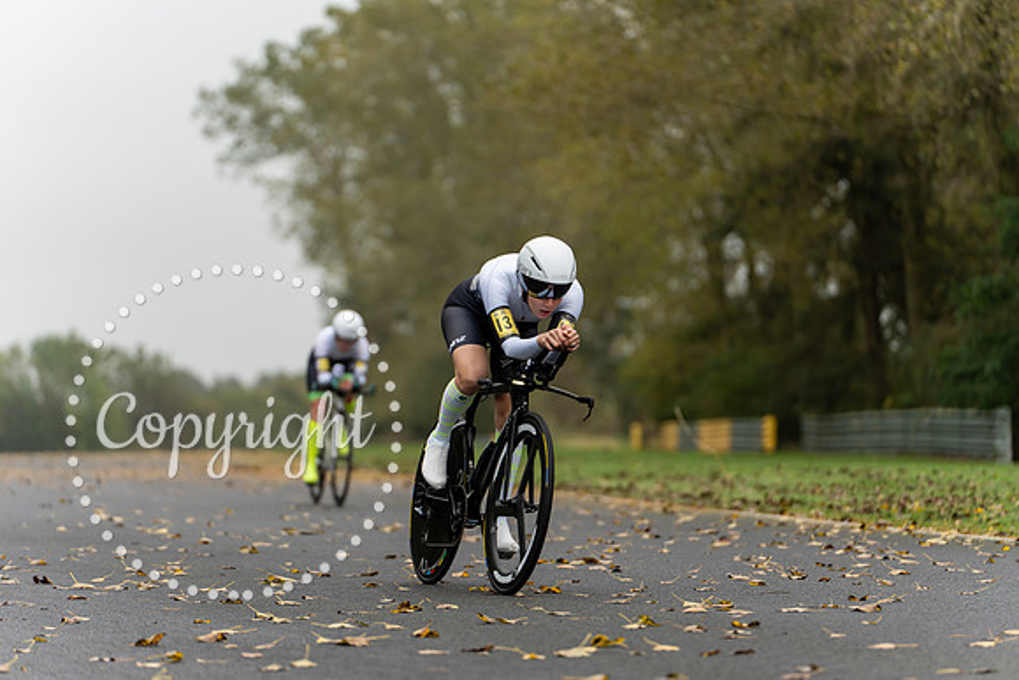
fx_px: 4445
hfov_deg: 13.1
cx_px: 510
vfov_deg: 8.7
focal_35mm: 157
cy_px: 340
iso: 320
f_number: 2.8
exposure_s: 1/1000
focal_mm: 157
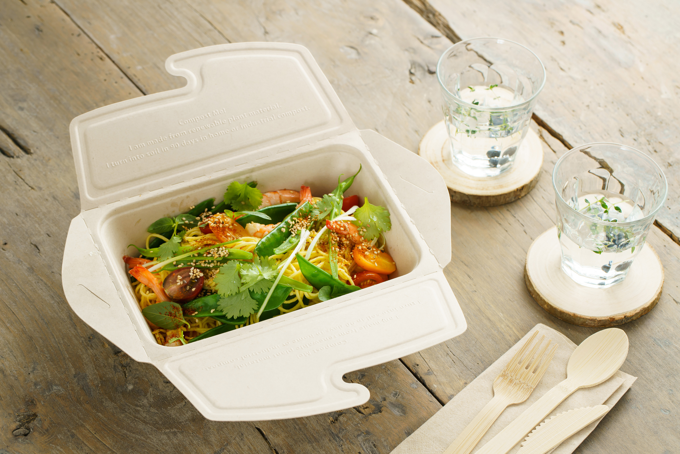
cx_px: 340
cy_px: 227
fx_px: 1889
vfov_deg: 13.7
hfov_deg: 20.4
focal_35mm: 100
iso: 320
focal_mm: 100
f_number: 9
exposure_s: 1/160
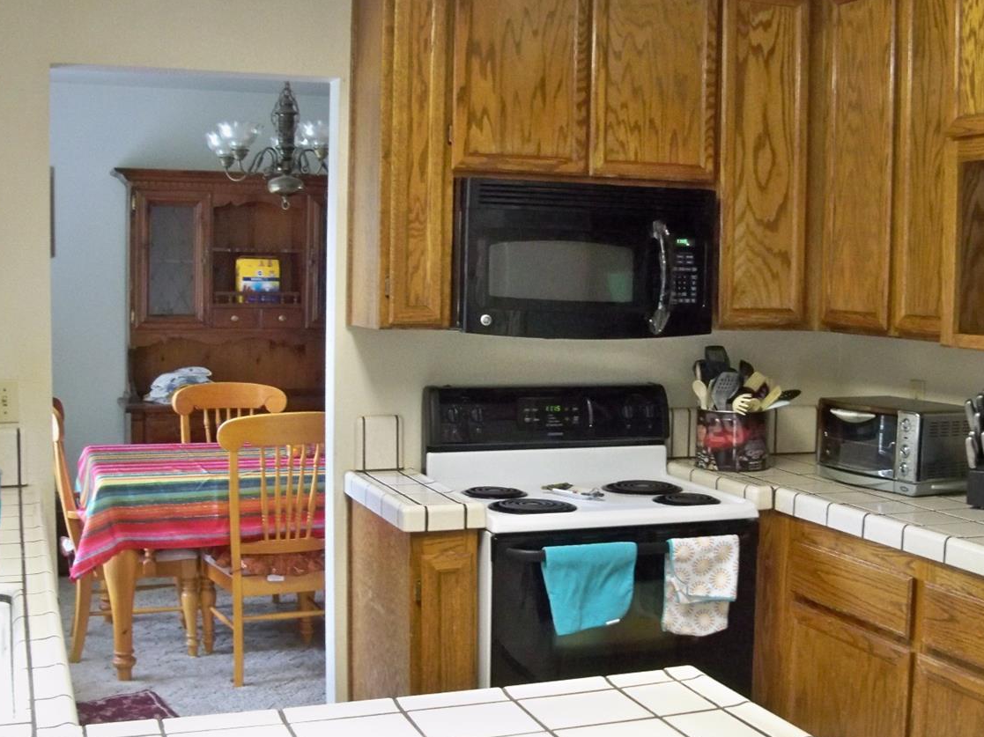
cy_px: 421
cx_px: 566
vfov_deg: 30.8
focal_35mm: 47
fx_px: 1336
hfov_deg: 40.3
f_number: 3.5
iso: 400
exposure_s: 1/15
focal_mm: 6.2
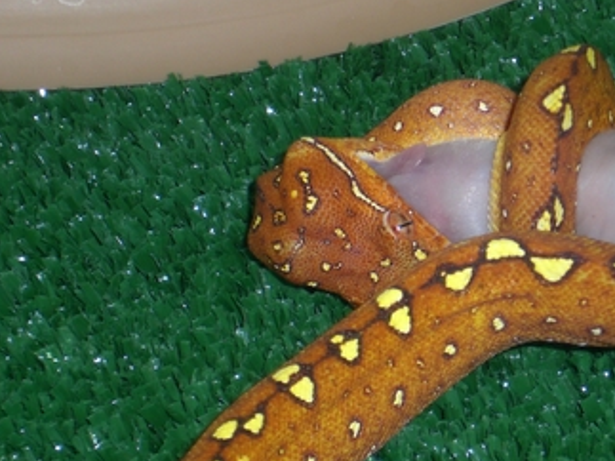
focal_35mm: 226
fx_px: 4014
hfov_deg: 8.7
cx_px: 466
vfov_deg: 6.6
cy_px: 293
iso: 50
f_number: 5.9
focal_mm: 18.9
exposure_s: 1/30
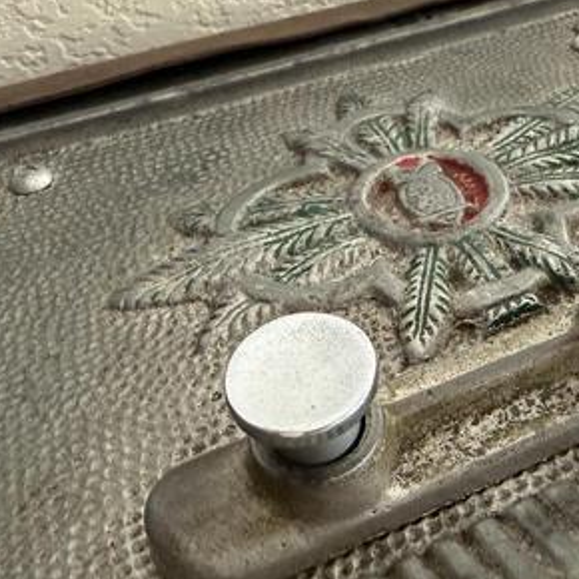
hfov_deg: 40.0
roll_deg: +2.0
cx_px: 508
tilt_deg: -40.3
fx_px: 738
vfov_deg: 42.6
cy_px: 230
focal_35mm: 39
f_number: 2.2
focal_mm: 2.22
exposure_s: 1/60
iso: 640
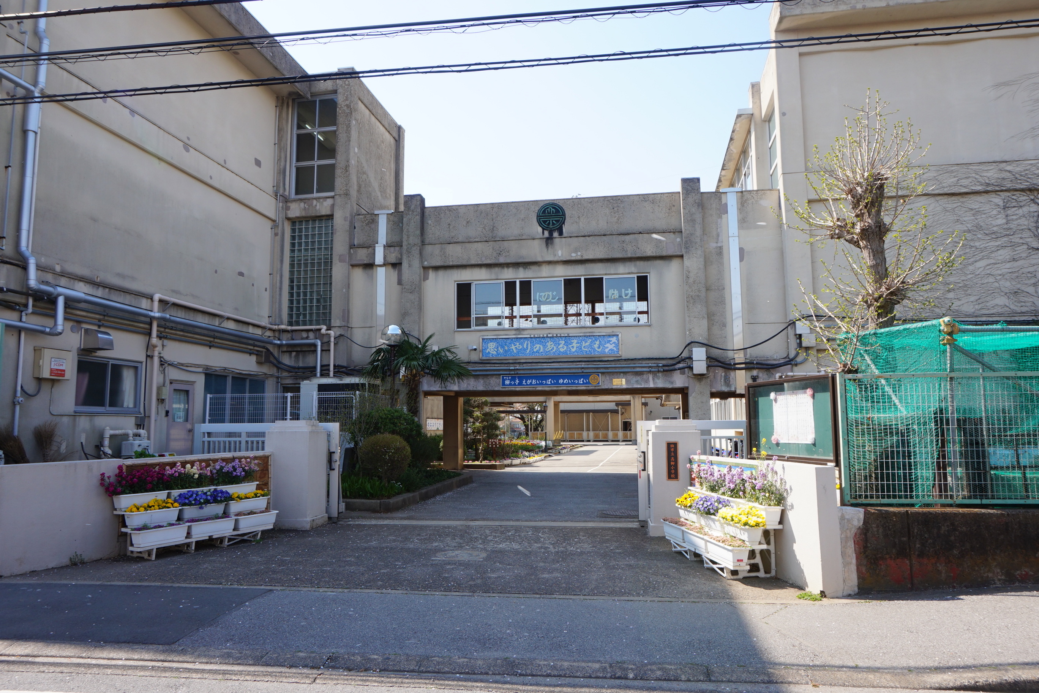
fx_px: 693
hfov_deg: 73.7
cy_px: 346
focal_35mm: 24
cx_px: 520
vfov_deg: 53.1
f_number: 10
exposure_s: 1/80
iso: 100
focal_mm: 16
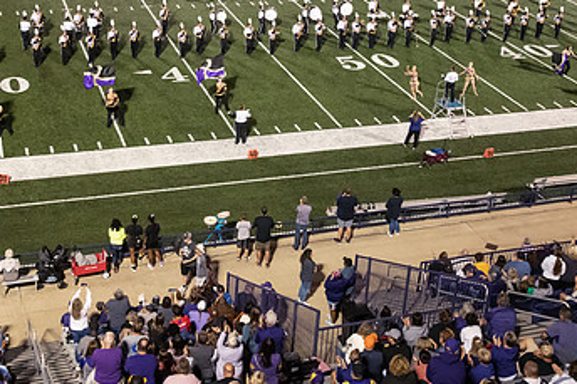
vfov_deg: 24.6
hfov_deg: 36.8
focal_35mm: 54
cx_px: 252
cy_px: 76
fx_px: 865
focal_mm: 32
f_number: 4.5
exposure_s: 1/320
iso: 5000
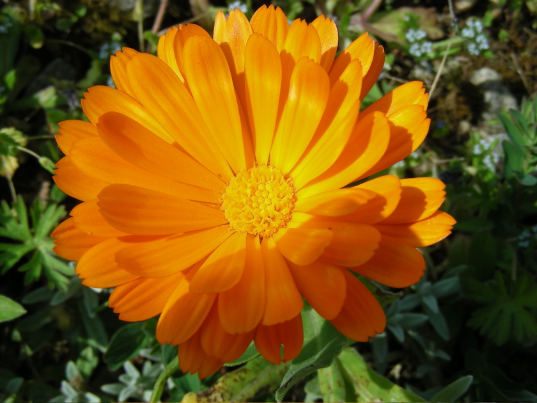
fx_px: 683
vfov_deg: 32.9
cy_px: 202
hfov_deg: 42.9
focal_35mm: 44
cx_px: 268
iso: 50
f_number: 4
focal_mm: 7.4
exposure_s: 1/526
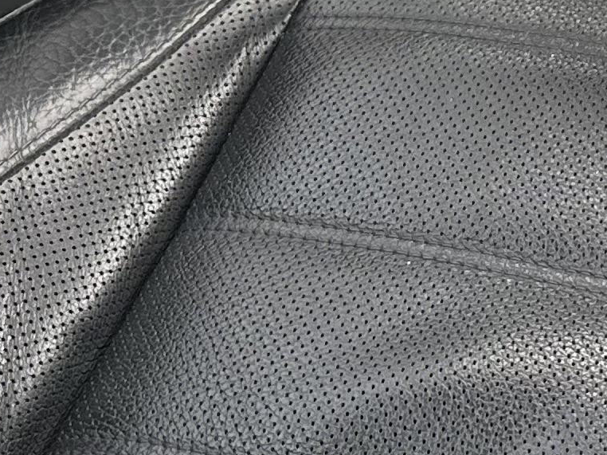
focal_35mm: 127
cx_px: 868
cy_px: -649
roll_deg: -1.9
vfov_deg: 10.1
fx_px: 2226
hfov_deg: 14.6
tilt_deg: -22.4
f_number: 1.78
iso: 80
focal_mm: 6.86
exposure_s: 1/105
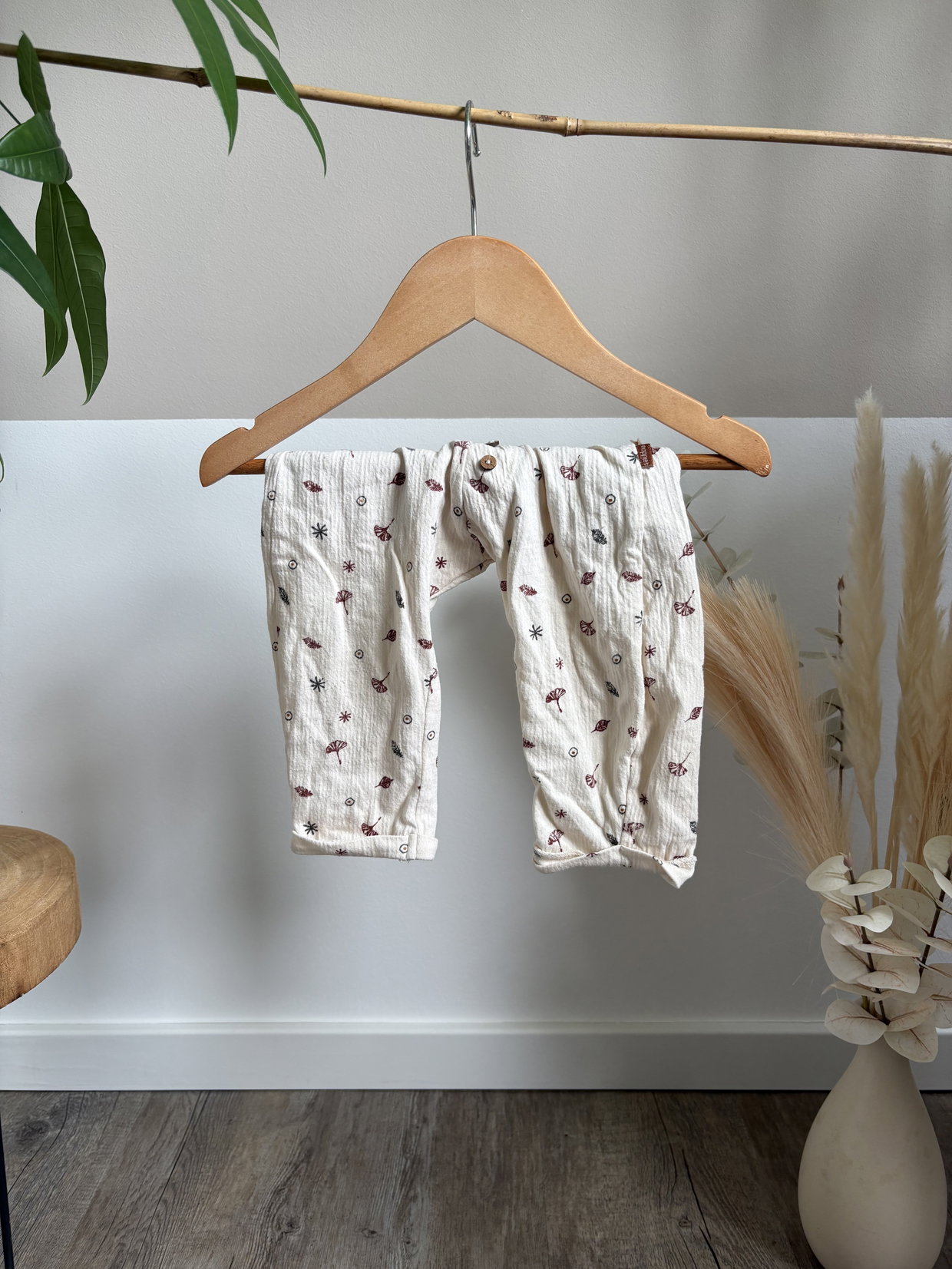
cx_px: 476
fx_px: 953
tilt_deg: -10.0
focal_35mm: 26
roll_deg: +0.1
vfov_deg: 67.3
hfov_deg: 53.1
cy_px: 634
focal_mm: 5.96
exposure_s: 1/121
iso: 64
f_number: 1.6
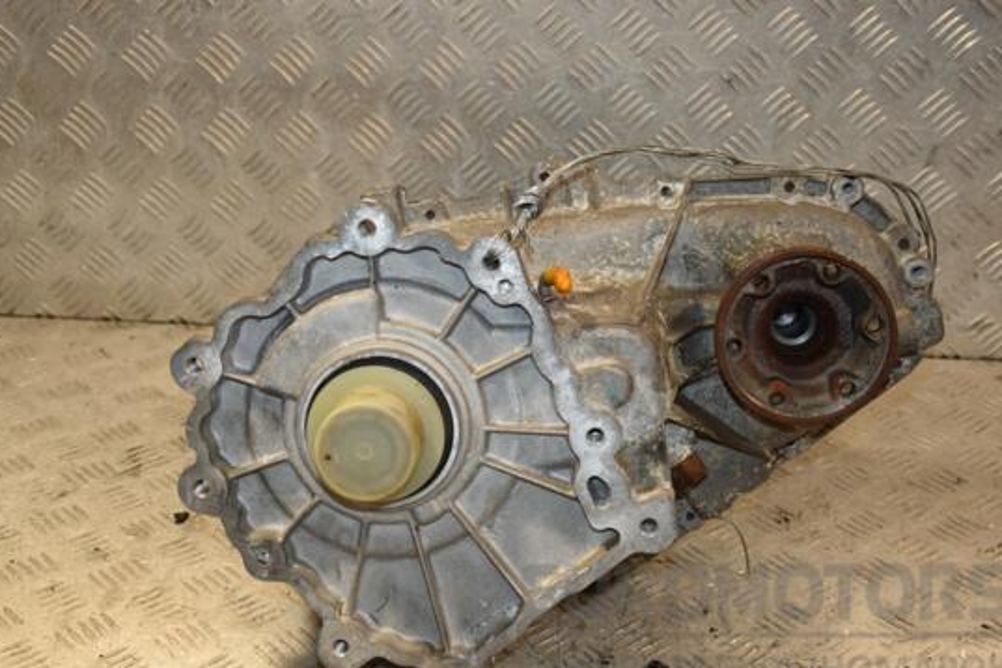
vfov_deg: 23.8
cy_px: 343
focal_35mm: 57
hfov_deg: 35.1
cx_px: 487
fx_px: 1586
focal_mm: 34
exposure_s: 1/200
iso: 800
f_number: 5
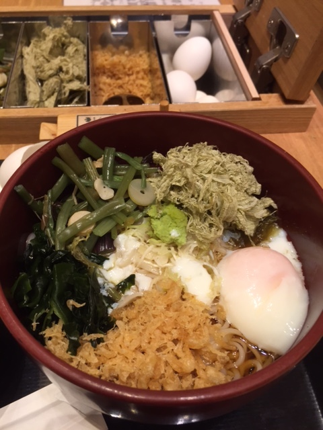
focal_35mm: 29
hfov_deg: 48.2
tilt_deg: -50.3
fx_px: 361
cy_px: 215
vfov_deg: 61.7
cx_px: 162
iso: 80
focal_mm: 4.15
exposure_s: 1/33
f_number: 2.2
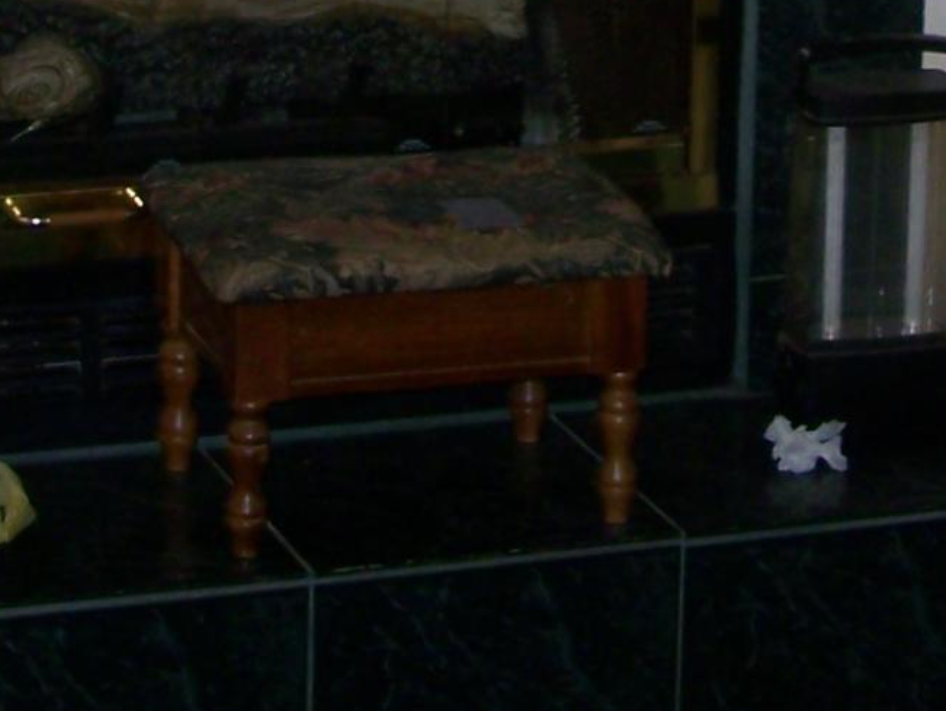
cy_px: -477
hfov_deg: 11.3
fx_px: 4785
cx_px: 558
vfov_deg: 8.2
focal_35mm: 175
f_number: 2.8
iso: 80
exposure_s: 1/60
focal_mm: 6.3
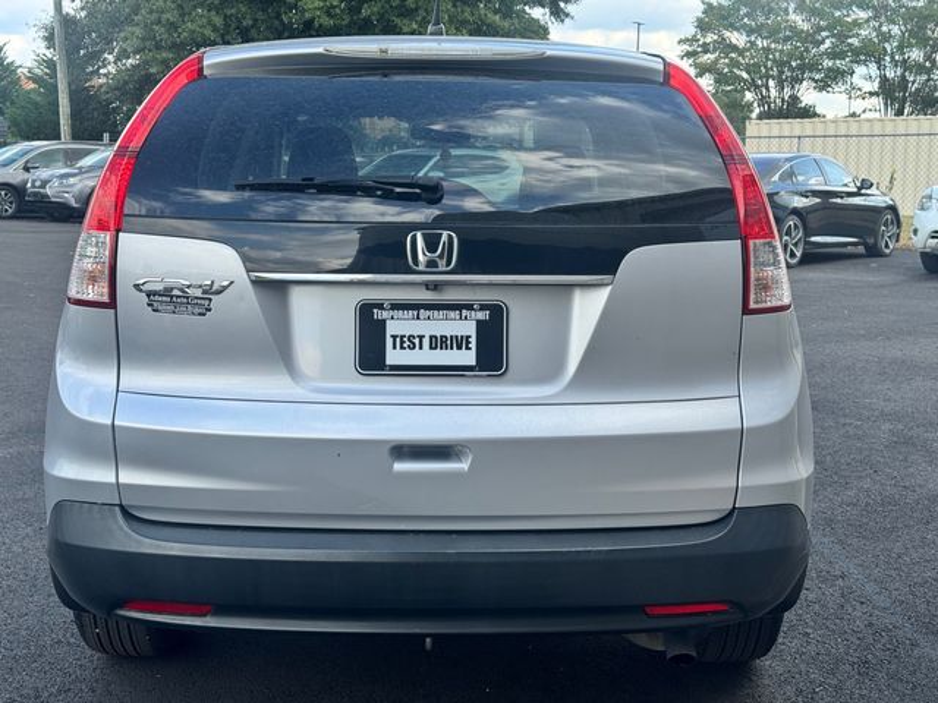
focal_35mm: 48
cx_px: 469
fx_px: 1301
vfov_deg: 30.3
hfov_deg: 39.7
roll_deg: -1.2
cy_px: 352
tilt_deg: -8.8
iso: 64
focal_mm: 6.76
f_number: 1.78
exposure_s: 1/980
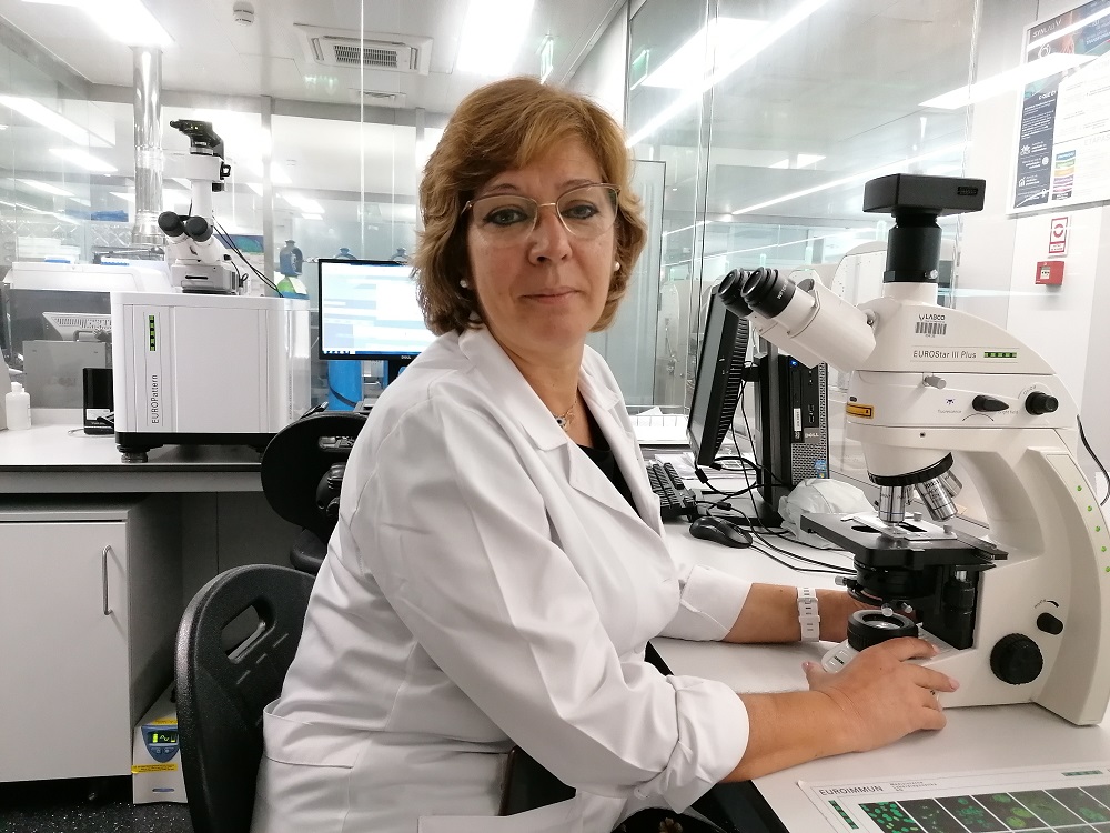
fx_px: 866
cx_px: 555
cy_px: 416
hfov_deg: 65.3
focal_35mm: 27
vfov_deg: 51.4
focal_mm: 4.75
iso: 320
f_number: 1.8
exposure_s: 1/33.3
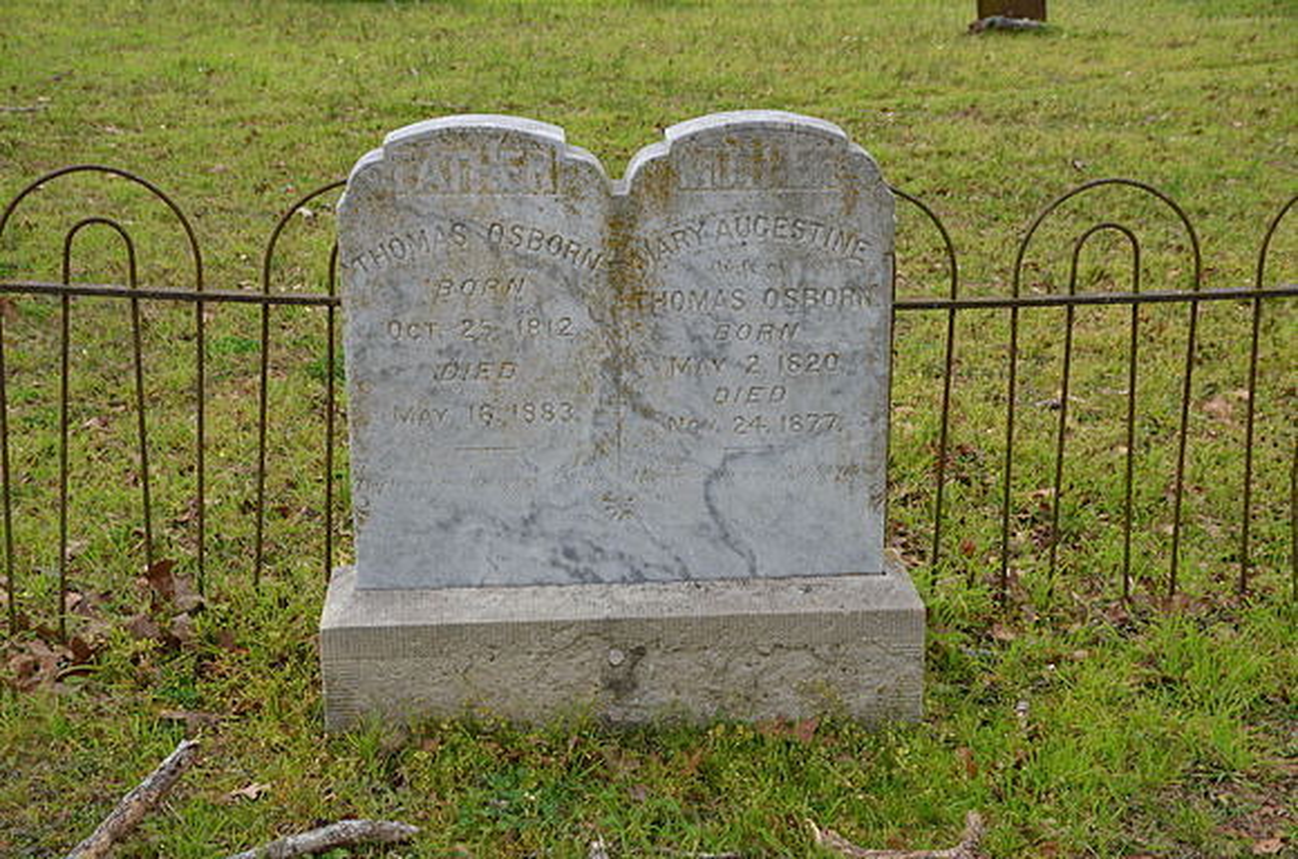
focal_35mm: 57
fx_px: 2051
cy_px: 430
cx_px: 649
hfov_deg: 35.1
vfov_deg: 23.7
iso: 200
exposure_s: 1/125
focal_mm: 38
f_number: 5.6
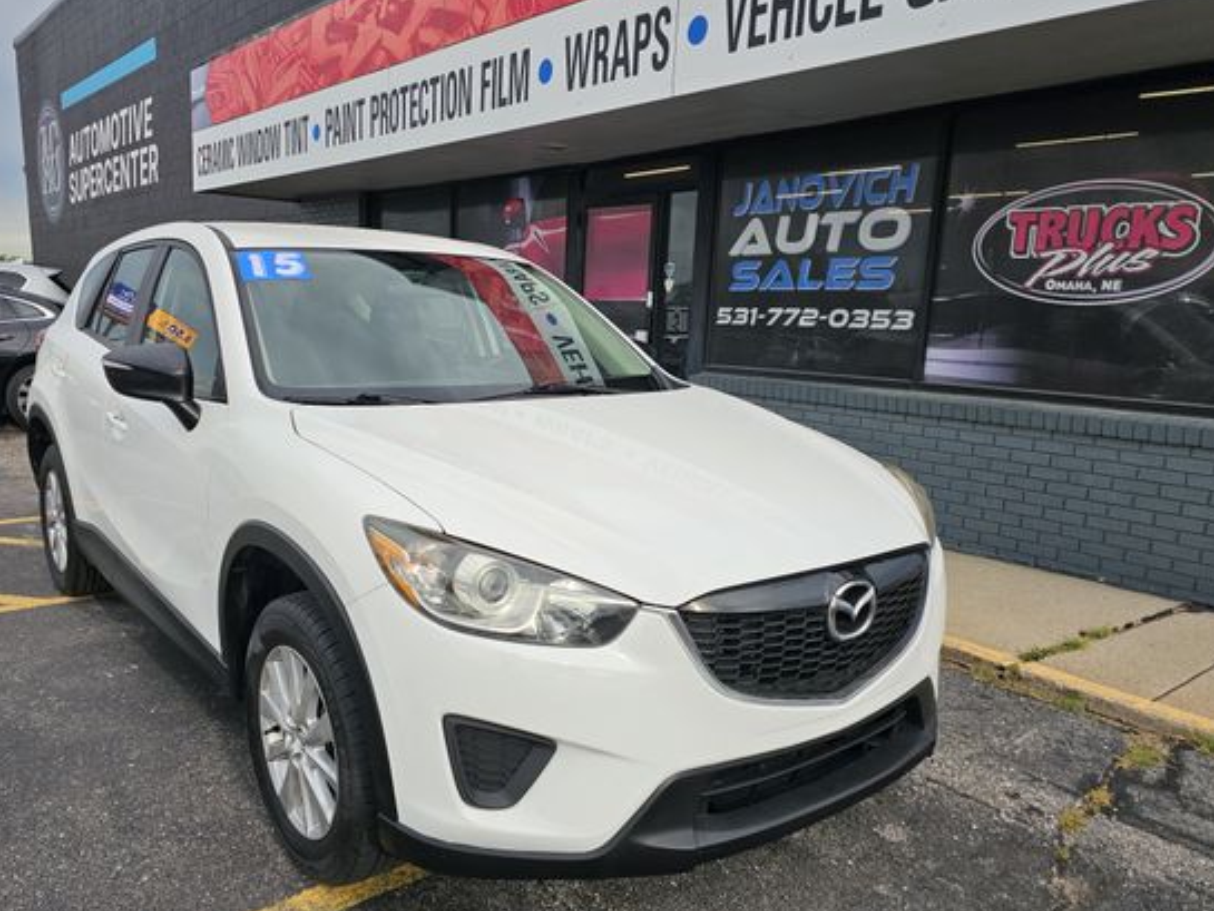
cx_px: 568
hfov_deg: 65.2
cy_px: 483
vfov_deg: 51.3
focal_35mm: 27
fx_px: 947
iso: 10
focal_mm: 6.3
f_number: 1.7
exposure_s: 1/259
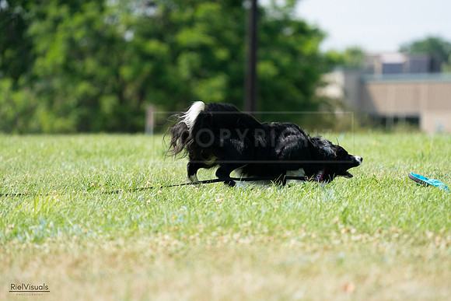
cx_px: 226
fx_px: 4235
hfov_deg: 6.1
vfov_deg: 4.1
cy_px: 150
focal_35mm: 338
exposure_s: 1/4000
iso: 2000
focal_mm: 338
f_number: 6.3
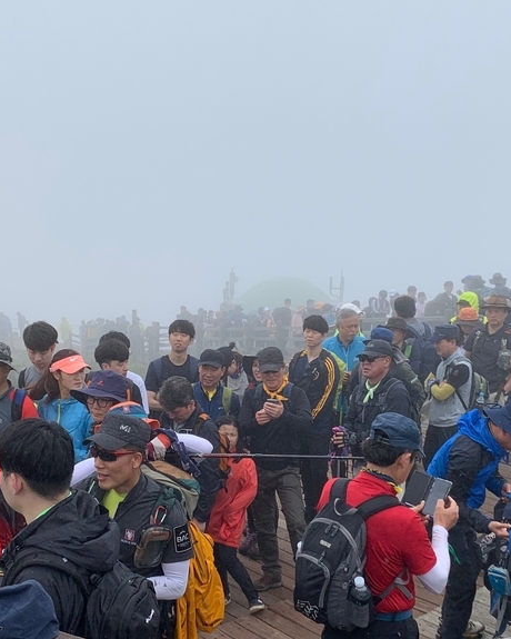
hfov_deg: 28.5
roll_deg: -1.8
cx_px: 202
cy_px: 366
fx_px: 1002
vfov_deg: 35.3
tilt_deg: -10.8
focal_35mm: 53
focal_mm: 4.25
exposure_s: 1/3521
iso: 25
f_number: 1.8
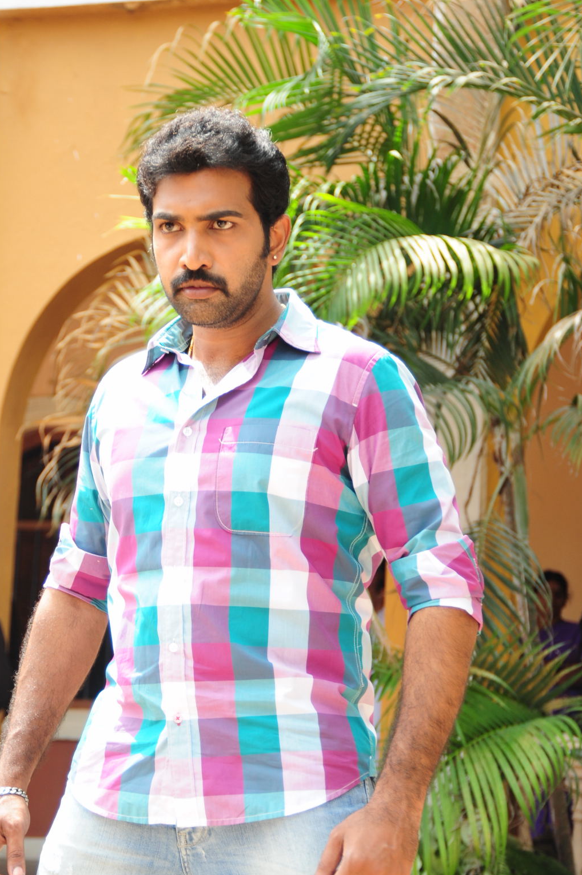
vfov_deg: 23.3
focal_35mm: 87
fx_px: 2112
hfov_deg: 15.7
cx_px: 246
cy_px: 542
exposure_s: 1/320
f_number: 5
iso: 500
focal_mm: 65
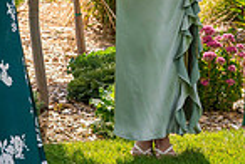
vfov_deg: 6.7
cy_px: -96
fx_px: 1378
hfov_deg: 10.2
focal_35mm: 202
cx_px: 146
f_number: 4
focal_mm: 51
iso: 400
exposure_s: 1/2500
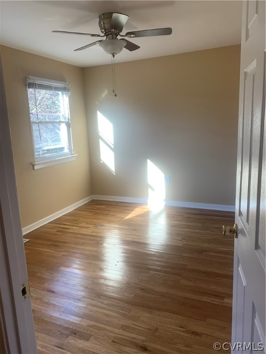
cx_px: 133
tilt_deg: -9.9
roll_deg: +3.2
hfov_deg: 53.1
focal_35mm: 26
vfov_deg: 67.3
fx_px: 266
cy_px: 177
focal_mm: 4.25
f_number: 1.8
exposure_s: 1/120
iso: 40
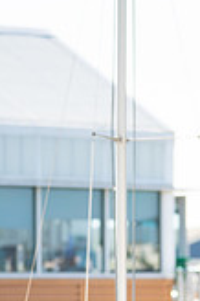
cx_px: 228
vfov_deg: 6.7
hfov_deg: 4.5
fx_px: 2547
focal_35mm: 305
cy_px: 334
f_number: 2.8
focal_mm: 111
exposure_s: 1/1250
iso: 200
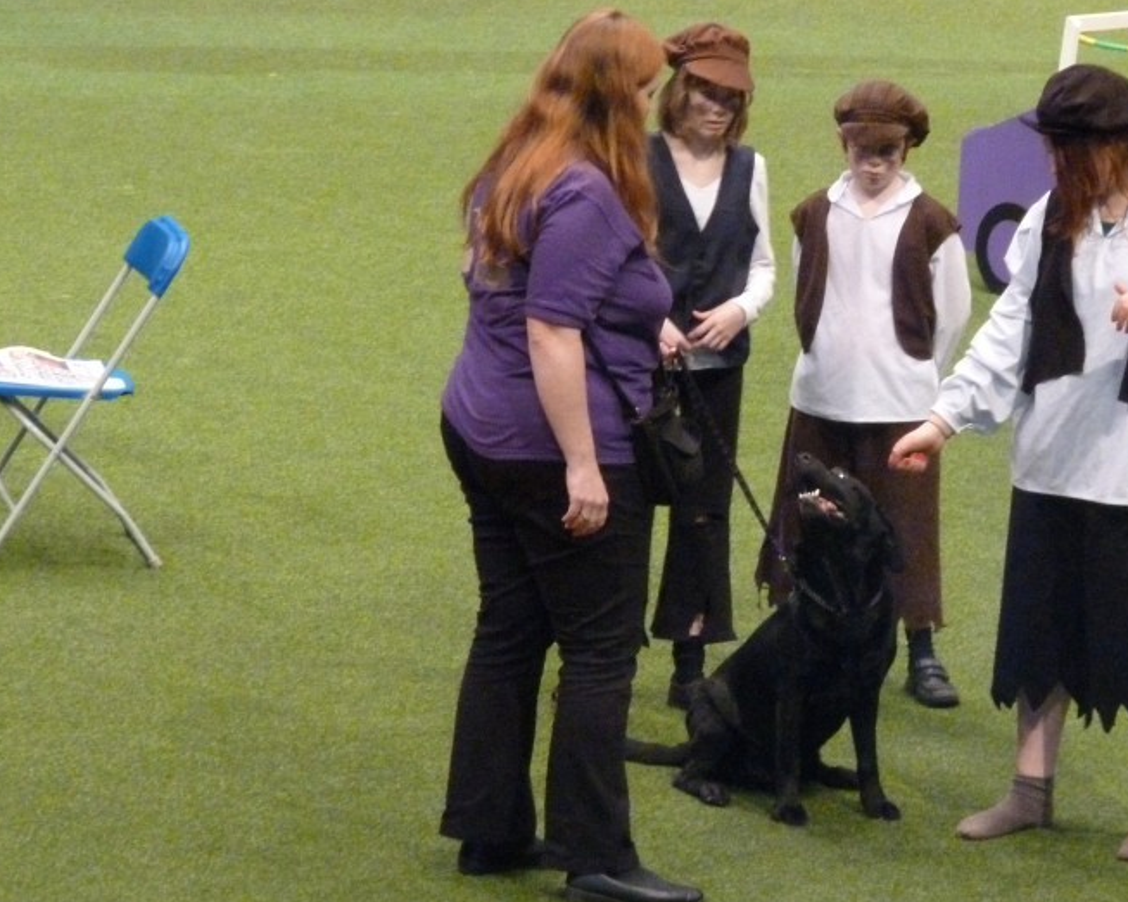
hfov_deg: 8.6
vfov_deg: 6.9
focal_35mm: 225
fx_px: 7509
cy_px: 354
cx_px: 878
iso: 640
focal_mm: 24.1
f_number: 4.5
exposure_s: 1/40
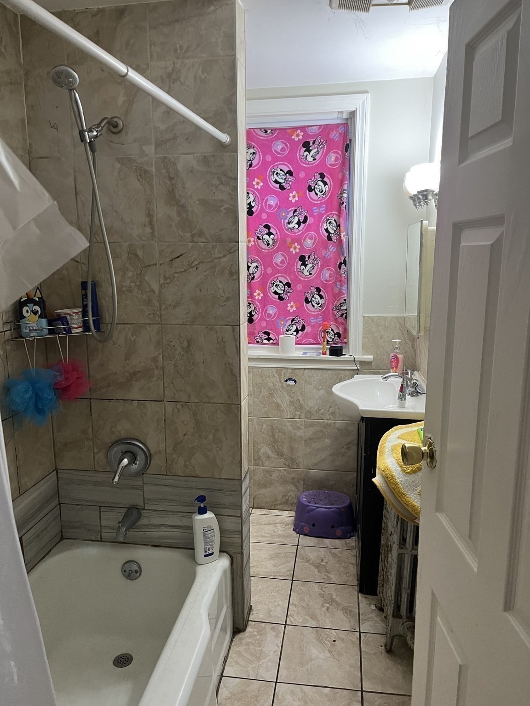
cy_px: 353
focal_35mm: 26
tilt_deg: -8.2
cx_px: 265
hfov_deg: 53.1
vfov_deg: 67.3
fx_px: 531
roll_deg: +0.4
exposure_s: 1/60
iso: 200
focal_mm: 5.1
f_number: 1.6
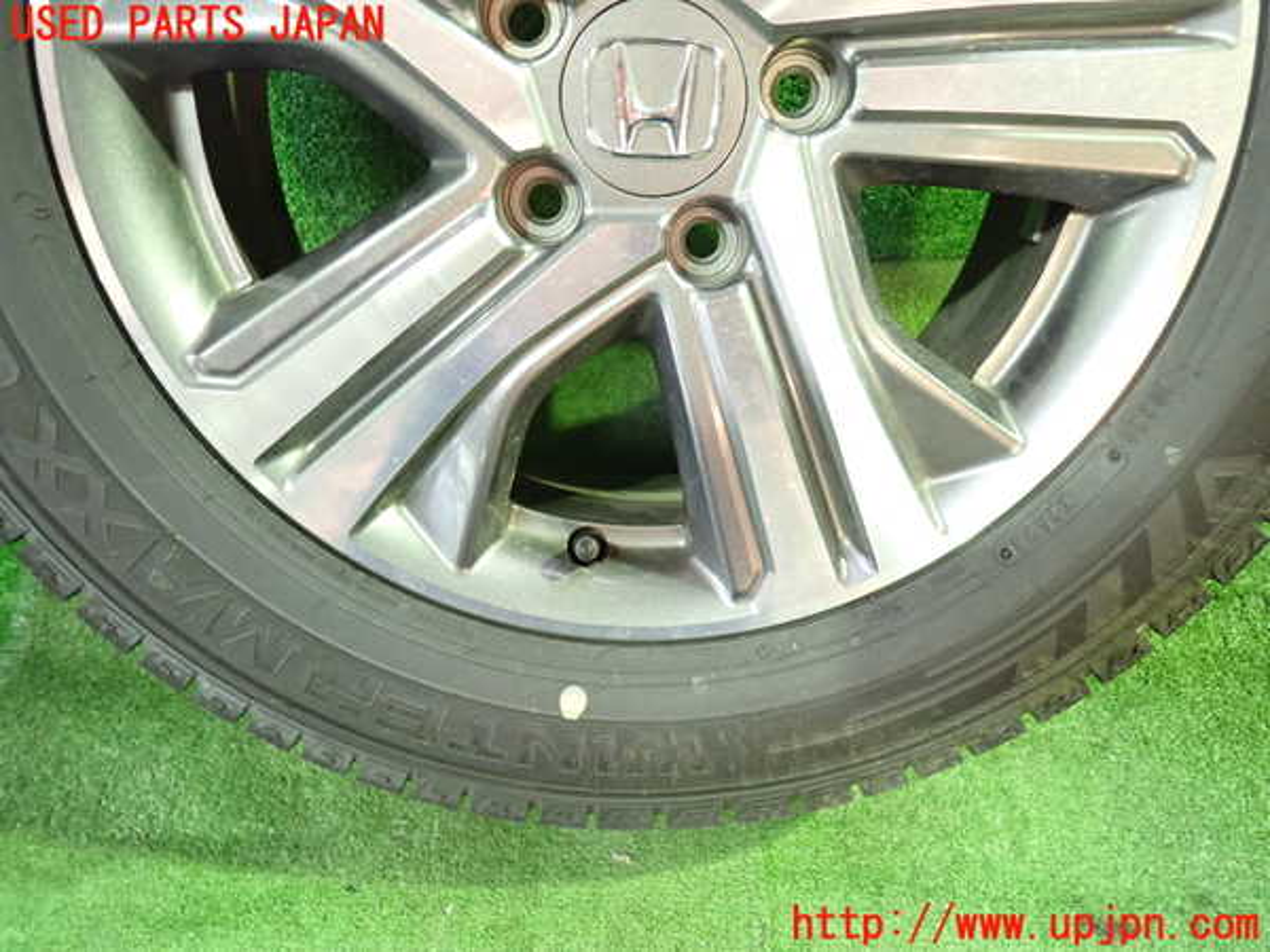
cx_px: 635
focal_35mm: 25
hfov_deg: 69.4
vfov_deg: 54.9
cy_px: 476
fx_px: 917
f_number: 2
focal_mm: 4.5
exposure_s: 1/30
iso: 800
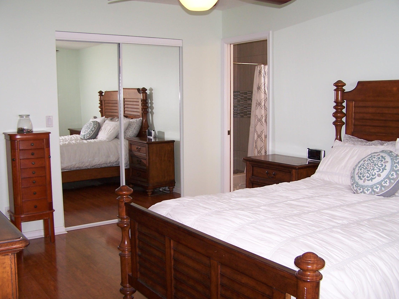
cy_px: 151
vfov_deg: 36.8
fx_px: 450
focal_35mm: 39
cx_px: 203
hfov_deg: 47.9
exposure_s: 1/60
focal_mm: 6.3
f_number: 2.8
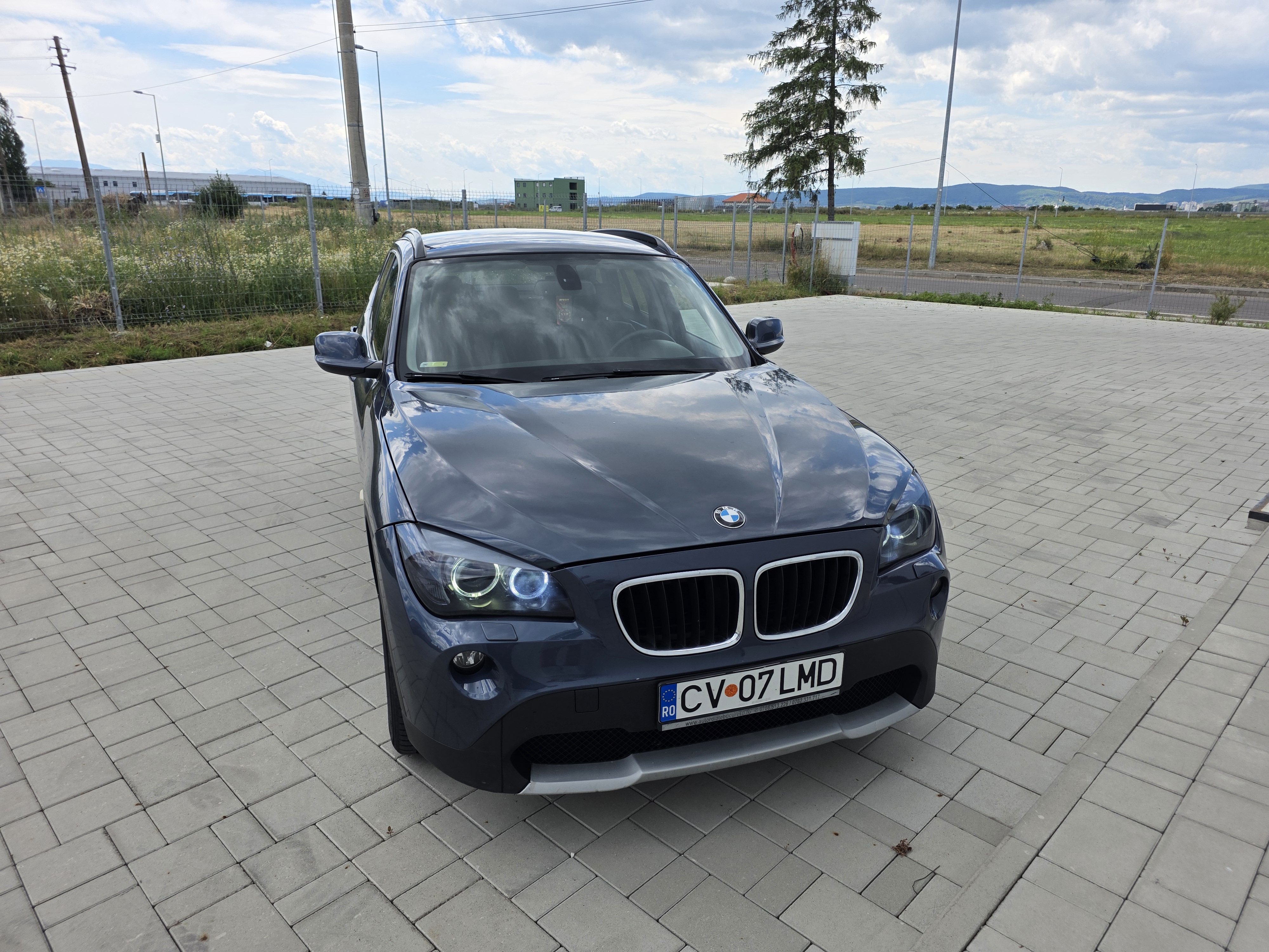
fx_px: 843
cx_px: 634
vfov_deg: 58.9
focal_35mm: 23
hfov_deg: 73.9
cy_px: 476
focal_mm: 6.3
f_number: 1.7
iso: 80
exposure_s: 1/4889
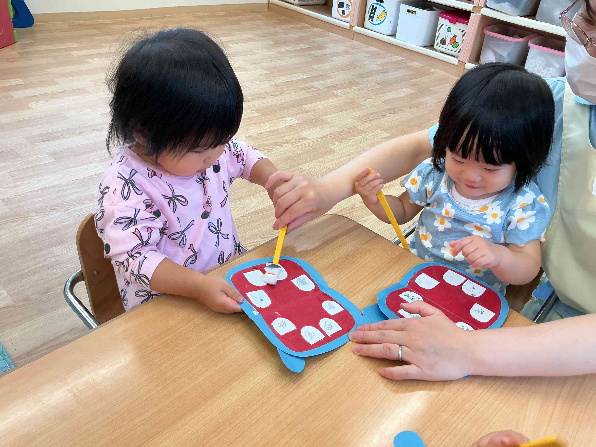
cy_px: 224
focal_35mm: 29
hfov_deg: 61.7
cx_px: 298
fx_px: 499
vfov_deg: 48.2
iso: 40
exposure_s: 1/120
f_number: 1.8
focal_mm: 3
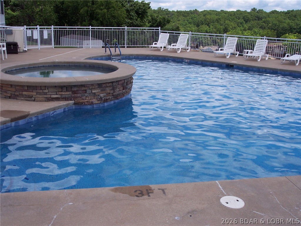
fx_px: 330
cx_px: 150
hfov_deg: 49.0
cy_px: 113
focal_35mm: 38
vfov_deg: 37.7
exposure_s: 1/700
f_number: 4.8
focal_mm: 8
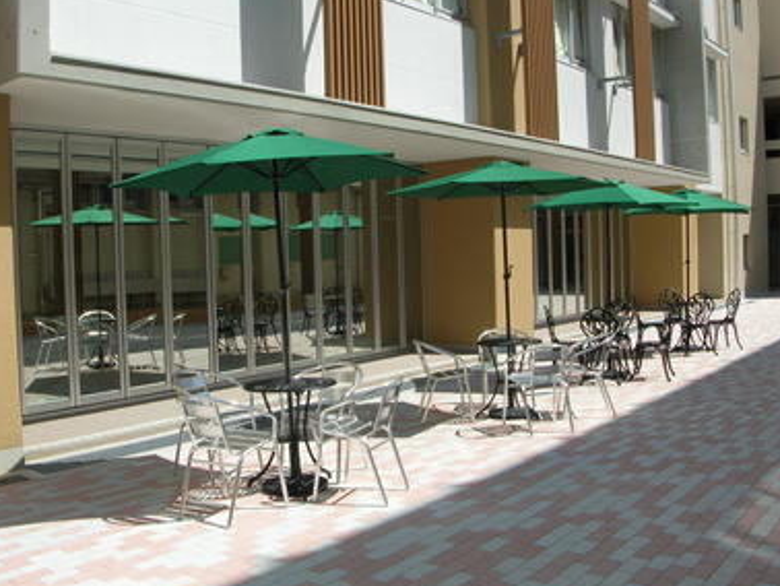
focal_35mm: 37
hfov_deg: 50.1
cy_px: 283
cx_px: 371
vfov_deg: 38.7
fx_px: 834
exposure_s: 1/297
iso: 50
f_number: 5.6
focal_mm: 5.8
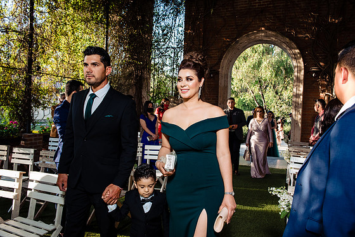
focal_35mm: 29
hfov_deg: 63.6
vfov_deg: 45.0
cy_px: 122
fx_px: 286
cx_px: 179
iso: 1000
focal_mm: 28
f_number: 7.1
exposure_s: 1/200
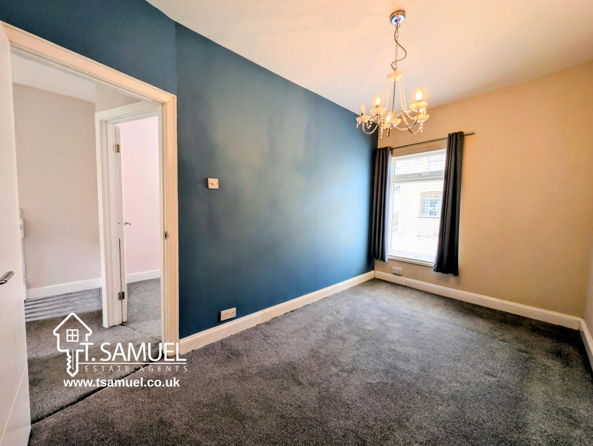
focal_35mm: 12
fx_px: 206
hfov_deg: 110.5
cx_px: 296
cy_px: 223
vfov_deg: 94.6
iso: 66
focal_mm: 2.23
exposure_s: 1/100
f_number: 1.95
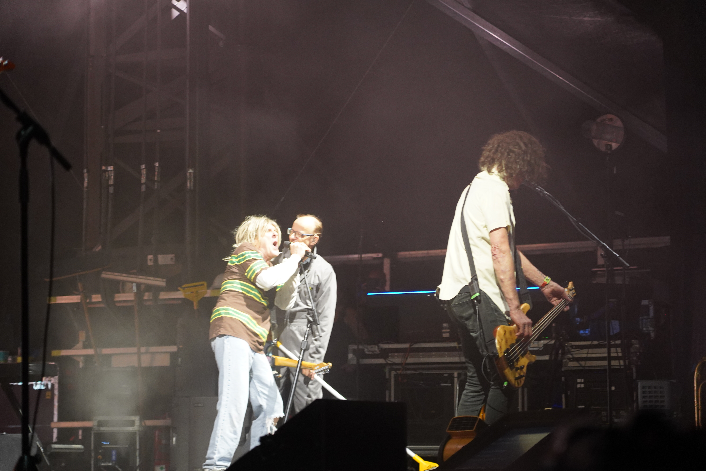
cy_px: 236
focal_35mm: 105
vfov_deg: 13.0
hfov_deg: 19.5
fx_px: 2059
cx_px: 353
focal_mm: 105
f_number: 4
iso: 2500
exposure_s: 1/160
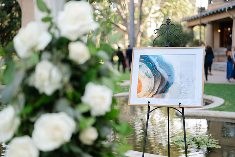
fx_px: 326
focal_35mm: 50
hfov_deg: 39.6
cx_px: 118
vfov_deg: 27.0
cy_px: 78
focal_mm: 50
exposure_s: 1/400
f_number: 1.8
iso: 64
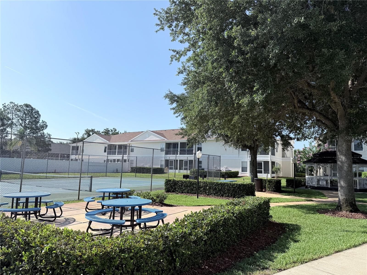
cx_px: 184
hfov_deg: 71.6
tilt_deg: +7.1
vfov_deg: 56.8
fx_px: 254
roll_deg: -1.8
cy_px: 138
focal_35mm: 24
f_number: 1.78
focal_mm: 6.76
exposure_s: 1/4975
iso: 80
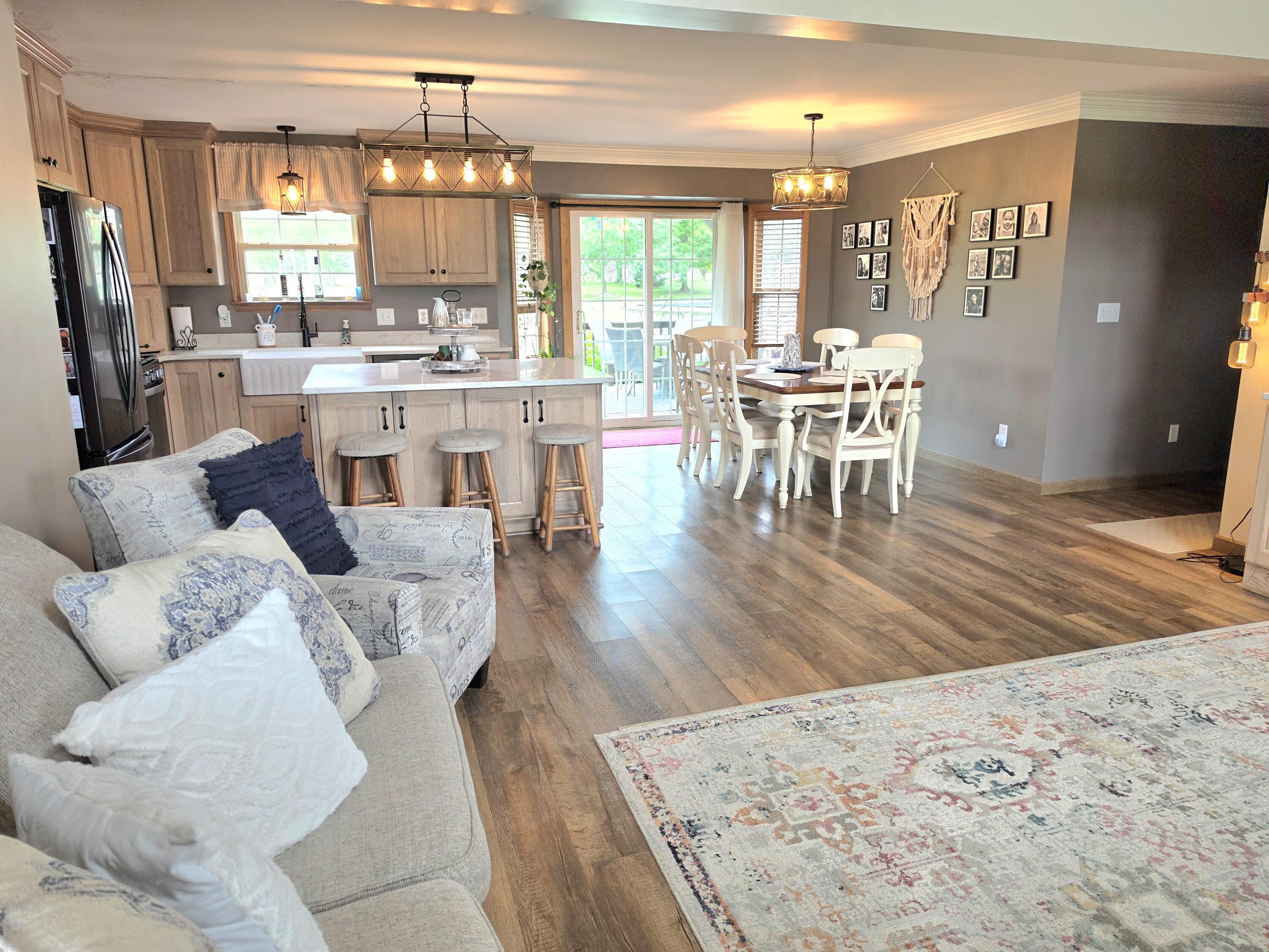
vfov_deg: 58.9
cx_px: 634
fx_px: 843
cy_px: 476
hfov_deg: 73.9
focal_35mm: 23
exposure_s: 1/120
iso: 40
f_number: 1.4
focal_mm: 6.5
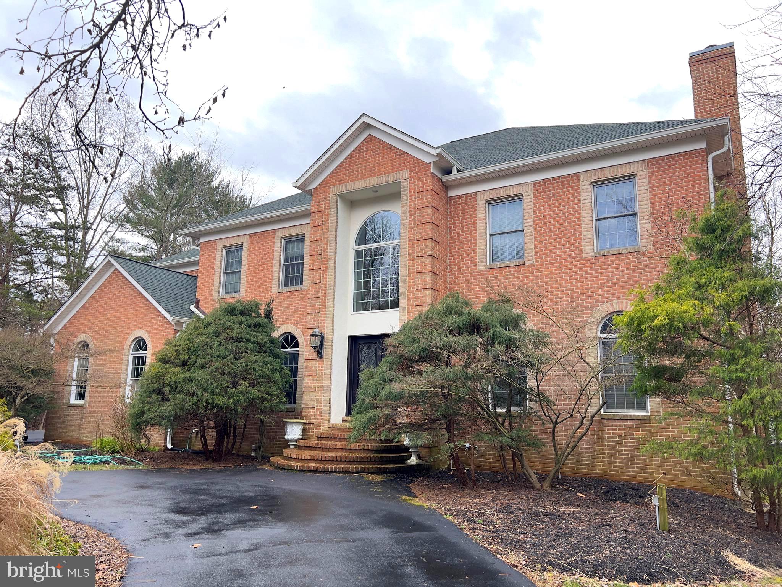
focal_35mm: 26
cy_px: 294
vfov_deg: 53.1
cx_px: 391
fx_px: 587
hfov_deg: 67.3
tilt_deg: +10.2
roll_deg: -1.4
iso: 64
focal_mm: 5.7
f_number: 1.5
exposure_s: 1/143
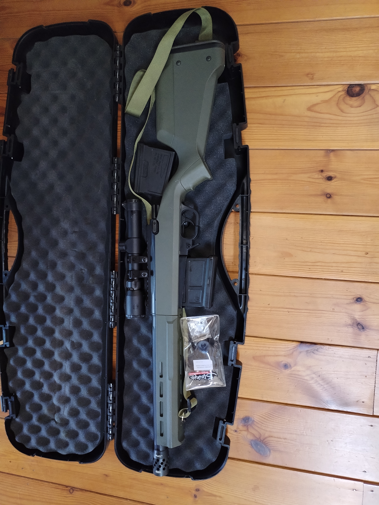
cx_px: 190
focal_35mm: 29
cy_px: 252
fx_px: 423
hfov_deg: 48.2
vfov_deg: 61.7
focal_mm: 4.75
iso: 775
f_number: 1.8
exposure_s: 1/20
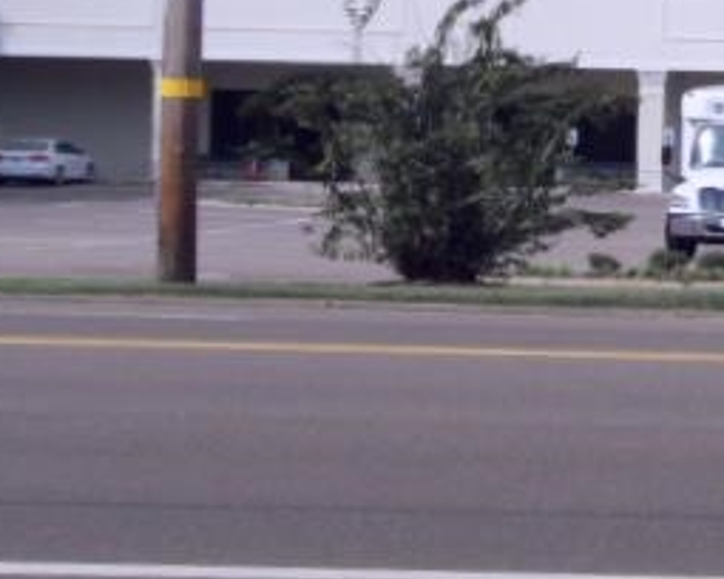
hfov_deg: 13.0
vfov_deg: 11.2
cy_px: 162
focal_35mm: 137
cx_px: 1207
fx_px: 2936
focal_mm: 6.3
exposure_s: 1/250
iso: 80
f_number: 8.2
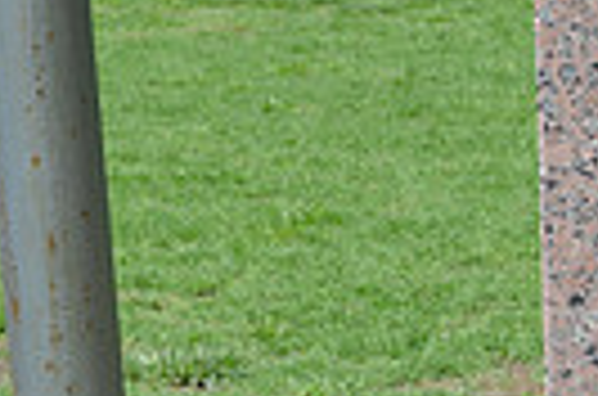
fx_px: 3480
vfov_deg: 6.4
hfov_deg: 9.4
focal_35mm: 210
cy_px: 644
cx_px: 1070
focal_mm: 32
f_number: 8
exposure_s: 1/250
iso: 100
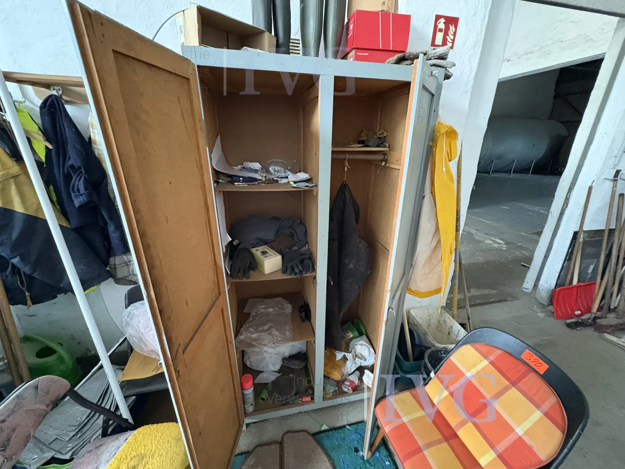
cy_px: 234
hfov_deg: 102.1
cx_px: 312
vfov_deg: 85.7
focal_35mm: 14
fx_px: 253
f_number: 2.2
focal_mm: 2.22
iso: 1000
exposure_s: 1/36
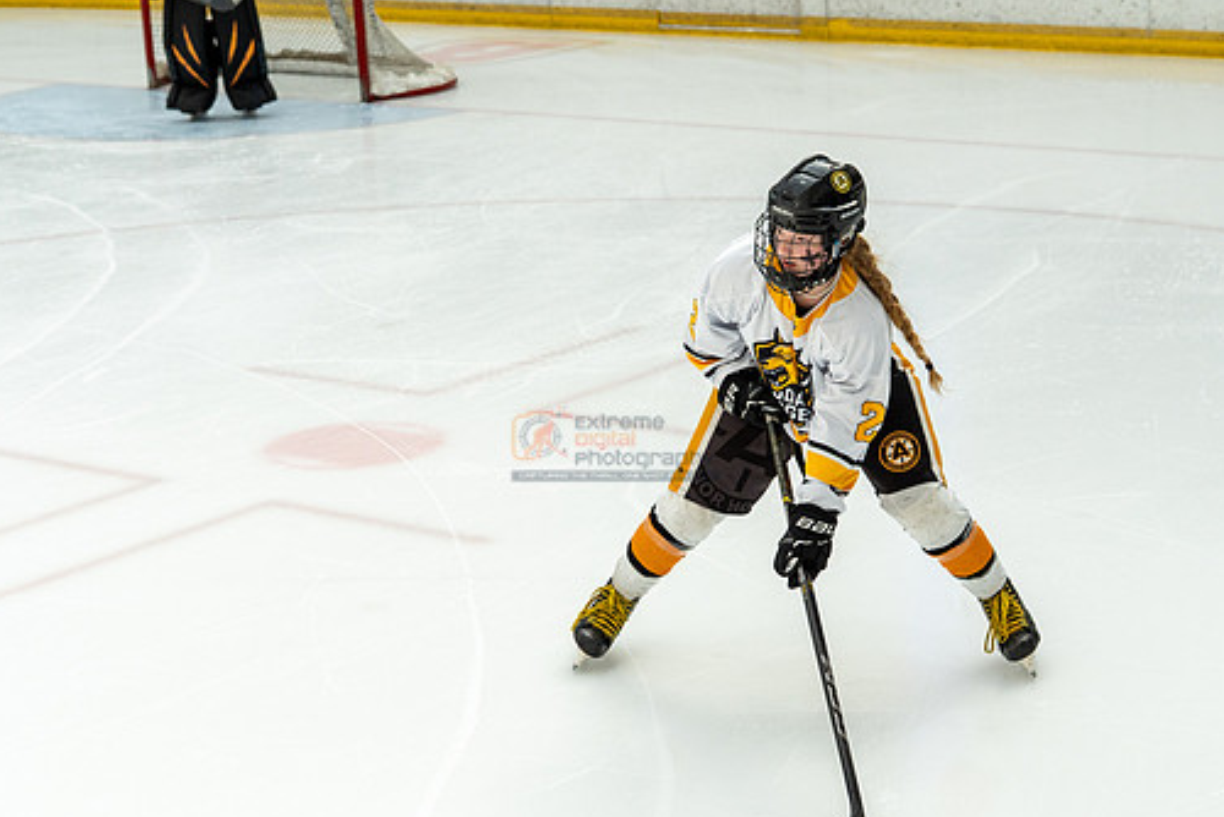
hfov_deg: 25.3
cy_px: 444
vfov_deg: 17.1
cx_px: 617
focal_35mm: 80
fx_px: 2721
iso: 800
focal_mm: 46
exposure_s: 1/1600
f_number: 3.5
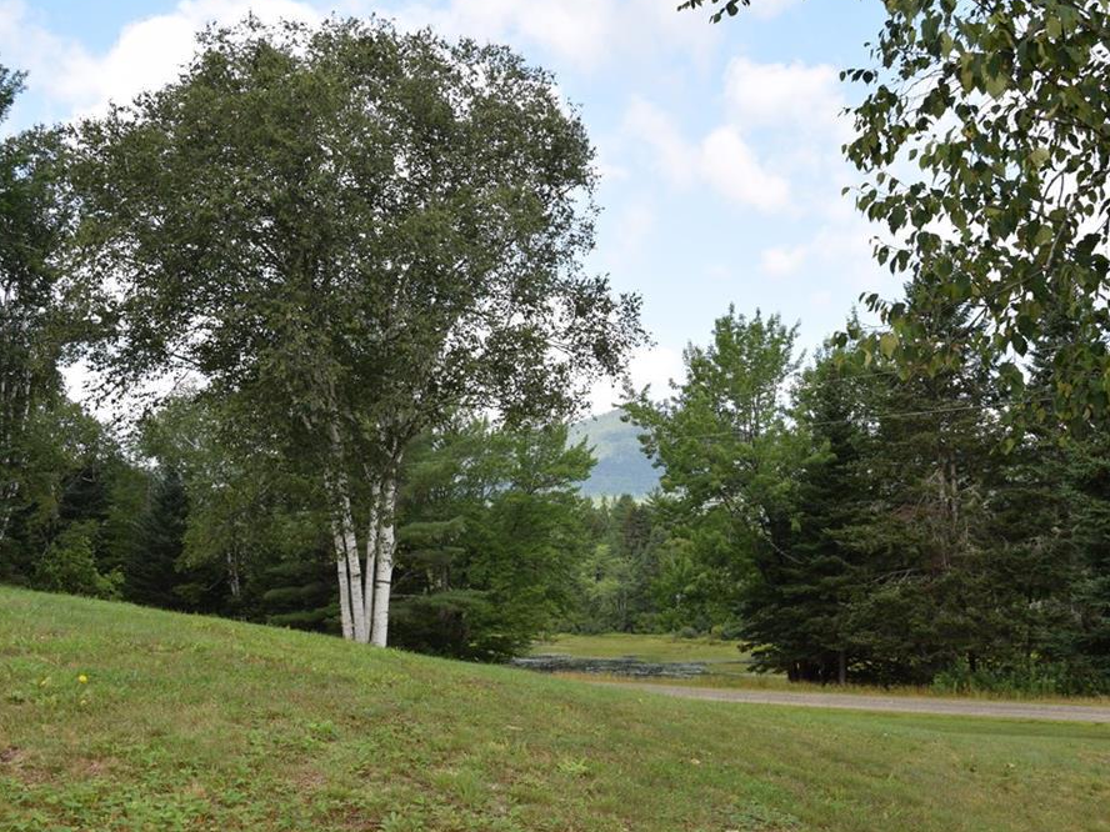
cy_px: 410
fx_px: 1332
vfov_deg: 34.7
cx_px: 611
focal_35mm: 42
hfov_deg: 45.2
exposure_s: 1/160
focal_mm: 25
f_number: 6.3
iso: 100
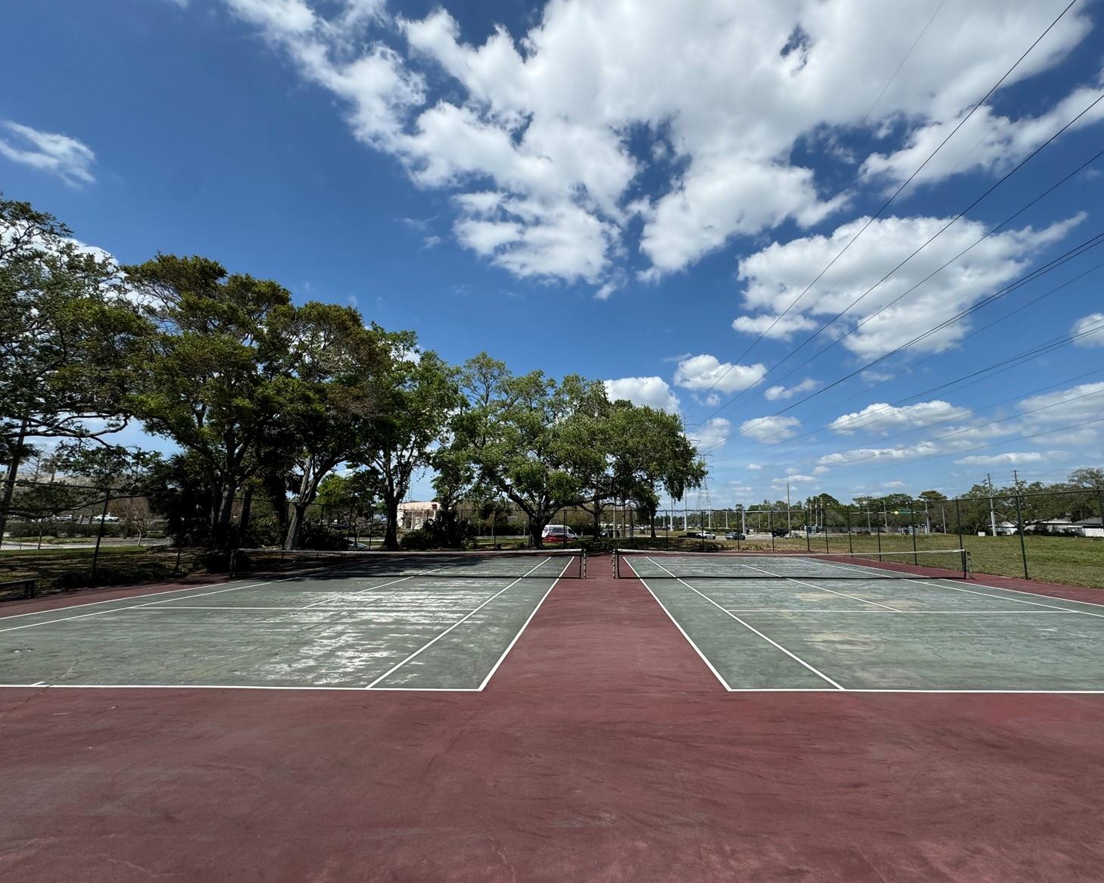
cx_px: 594
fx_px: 490
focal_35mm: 15
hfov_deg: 96.6
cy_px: 434
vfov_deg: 84.0
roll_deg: -0.6
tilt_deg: +10.3
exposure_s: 1/2770
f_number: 2.2
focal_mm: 2.22
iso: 50
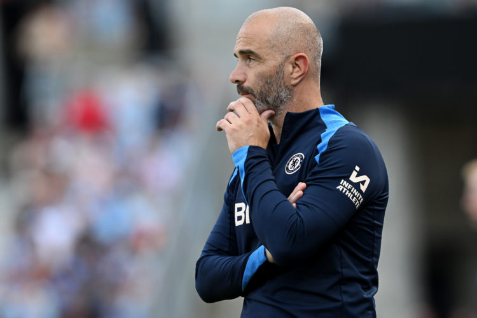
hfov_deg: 3.4
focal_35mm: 600
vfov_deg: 2.3
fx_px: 7949
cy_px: 159
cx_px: 238
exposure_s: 1/1600
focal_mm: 400
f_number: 4
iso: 800
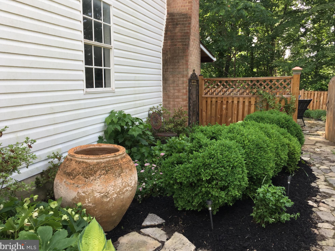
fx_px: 290
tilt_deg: -6.0
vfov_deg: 46.8
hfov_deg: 60.0
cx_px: 170
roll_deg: +0.0
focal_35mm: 30
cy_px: 124
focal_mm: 4.15
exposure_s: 1/332
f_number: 2.2
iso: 32
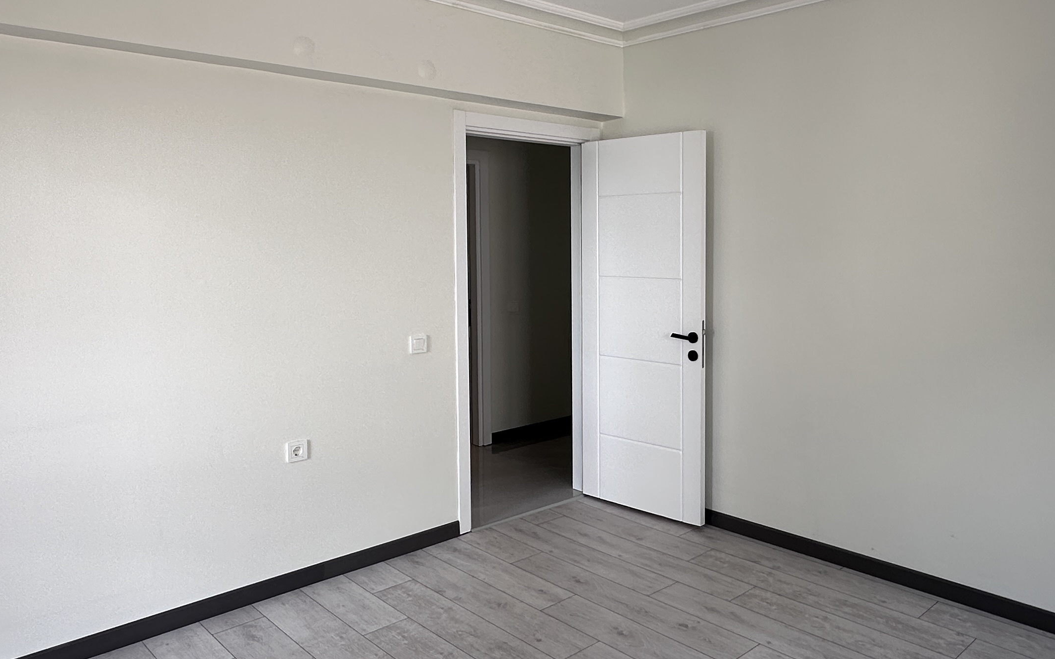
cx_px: 606
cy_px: 276
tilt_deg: -2.6
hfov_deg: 66.1
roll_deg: -0.5
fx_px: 805
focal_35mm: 28
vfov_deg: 44.4
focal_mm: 2.22
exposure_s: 1/147
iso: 40
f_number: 2.2
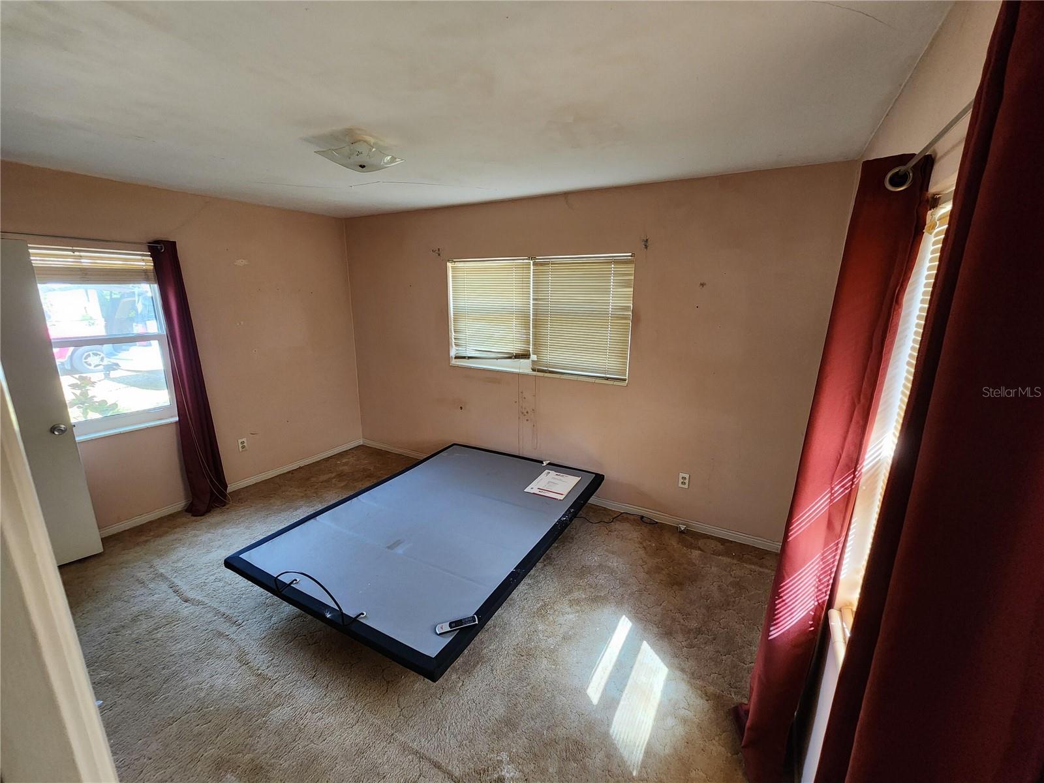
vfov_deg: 89.9
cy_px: 392
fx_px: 392
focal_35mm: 13
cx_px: 522
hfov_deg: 106.2
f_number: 2.2
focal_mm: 2.2
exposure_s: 1/40
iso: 320
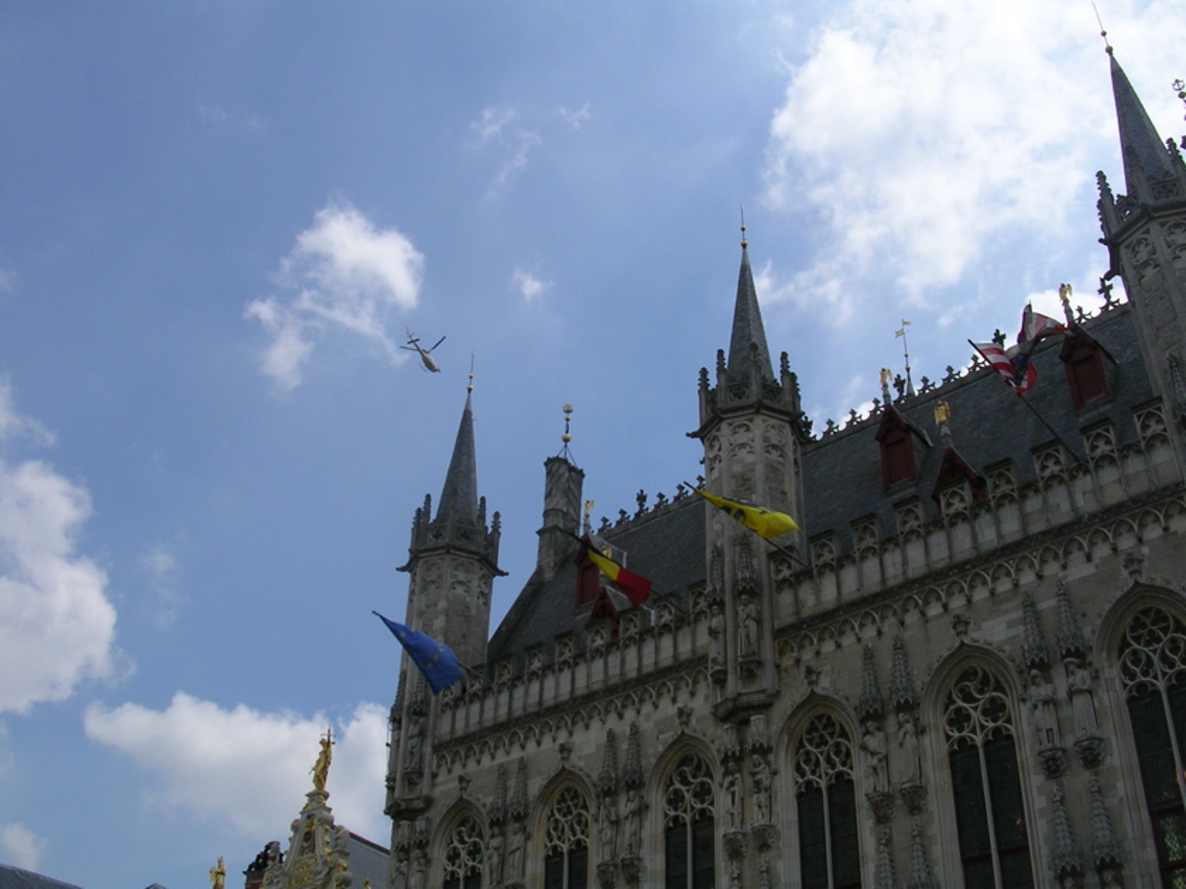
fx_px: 1302
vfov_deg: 37.7
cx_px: 593
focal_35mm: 38
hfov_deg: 49.0
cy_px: 444
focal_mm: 5.8
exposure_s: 1/686
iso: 50
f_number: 5.6
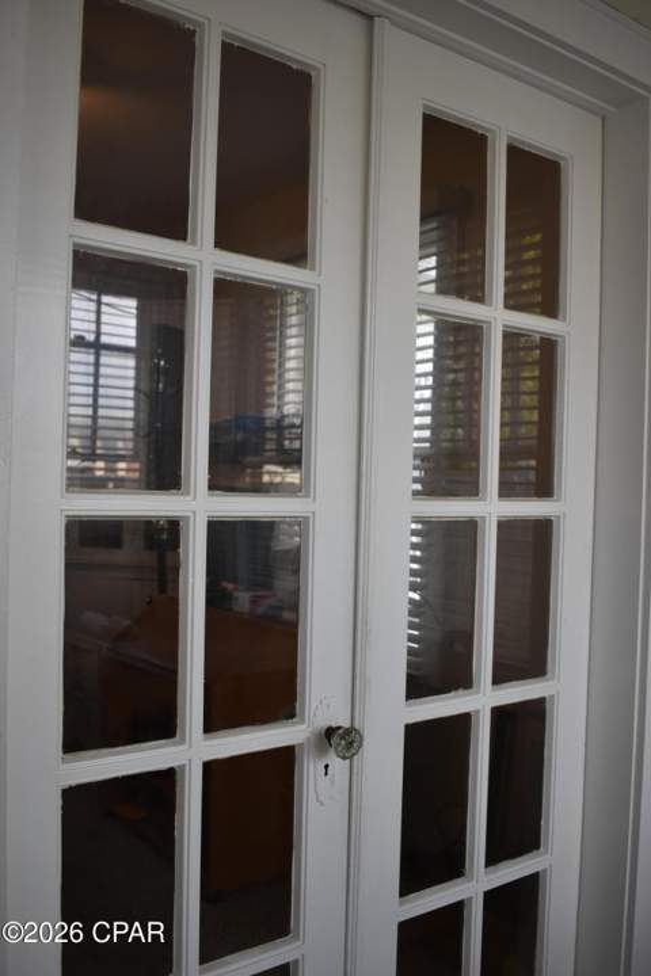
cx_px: 326
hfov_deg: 40.0
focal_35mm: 33
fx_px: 895
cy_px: 488
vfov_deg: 57.2
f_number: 3.8
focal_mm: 22
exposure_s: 1/250
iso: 400
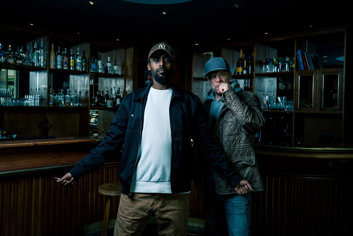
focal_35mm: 35
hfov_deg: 54.4
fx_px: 343
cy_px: 118
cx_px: 176
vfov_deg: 37.9
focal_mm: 35
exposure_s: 1/160
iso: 500
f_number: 4
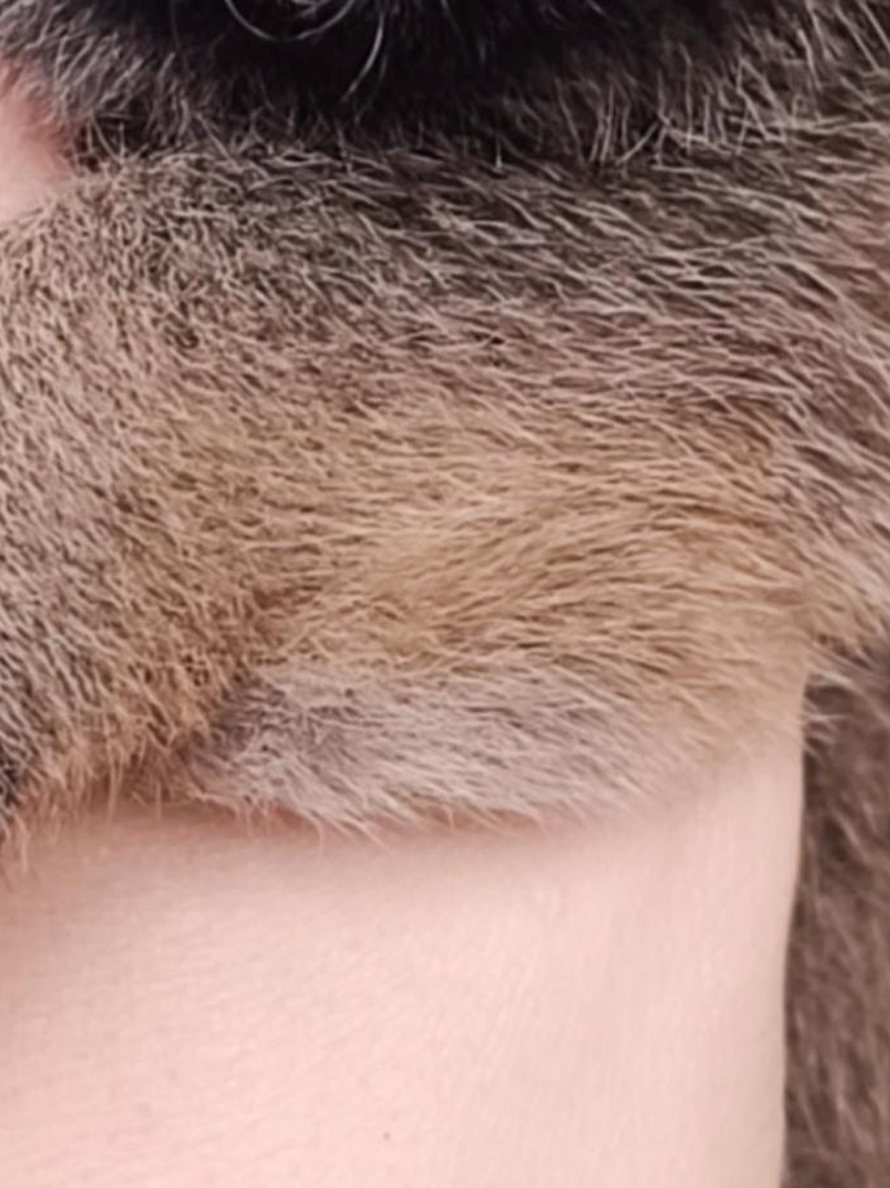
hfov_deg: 16.6
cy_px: -543
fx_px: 3053
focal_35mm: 89
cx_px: 334
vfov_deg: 19.5
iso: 140
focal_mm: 6.14
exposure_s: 1/101
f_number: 1.65
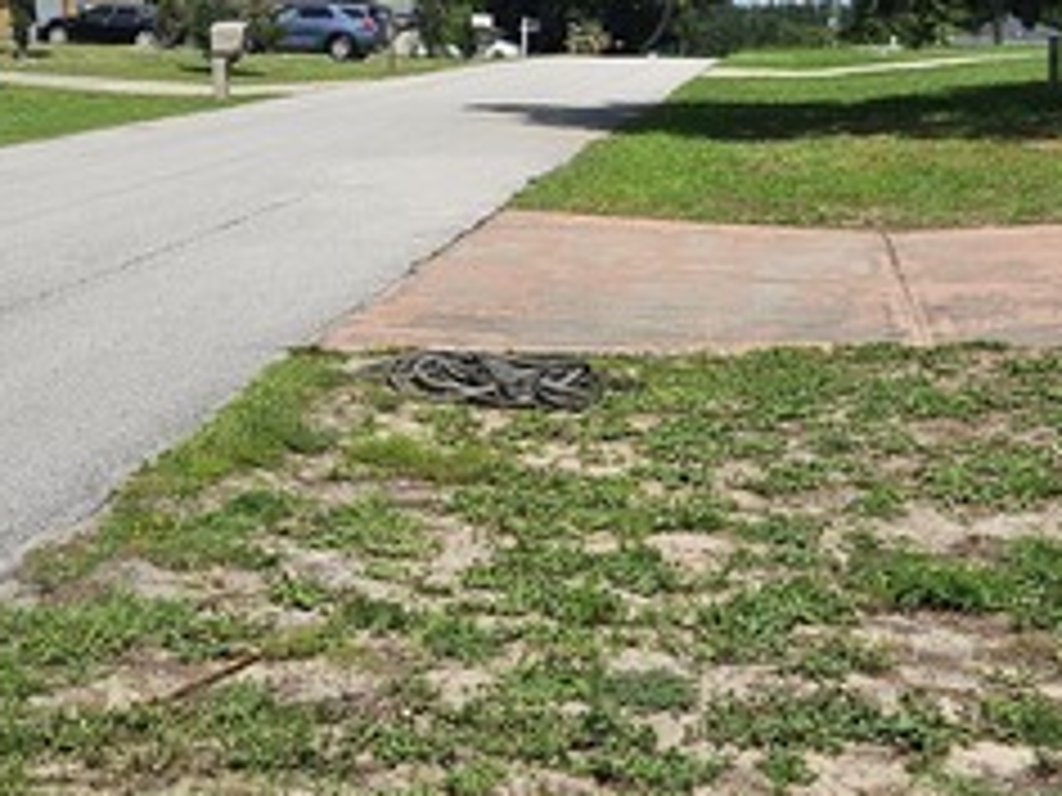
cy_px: 207
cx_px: 434
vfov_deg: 22.4
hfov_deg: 29.8
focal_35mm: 65
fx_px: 1994
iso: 25
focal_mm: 5.4
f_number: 1.8
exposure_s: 1/3354
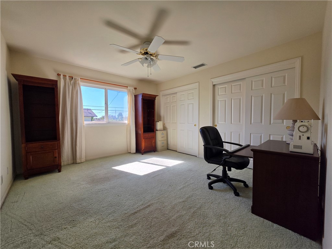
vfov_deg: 89.9
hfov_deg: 106.2
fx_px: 125
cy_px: 124
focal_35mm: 13
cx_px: 166
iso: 32
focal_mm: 2.2
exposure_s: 1/521
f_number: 1.9
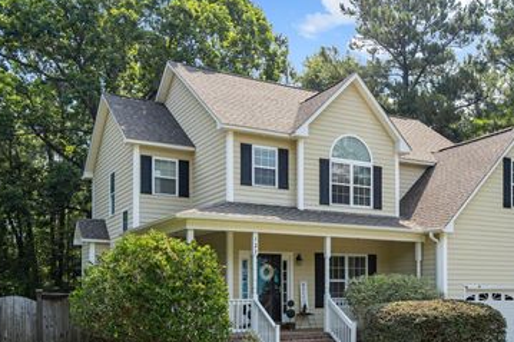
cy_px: 201
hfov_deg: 48.9
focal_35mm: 39
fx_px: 557
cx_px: 335
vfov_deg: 34.1
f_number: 4
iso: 250
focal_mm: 28
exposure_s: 1/1000
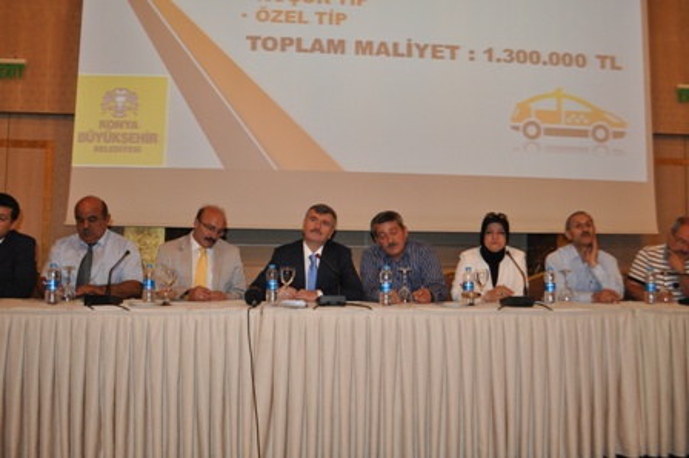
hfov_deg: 62.0
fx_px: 574
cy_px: 229
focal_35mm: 30
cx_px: 344
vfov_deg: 43.5
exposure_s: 1/60
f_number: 3.8
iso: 800
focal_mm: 20
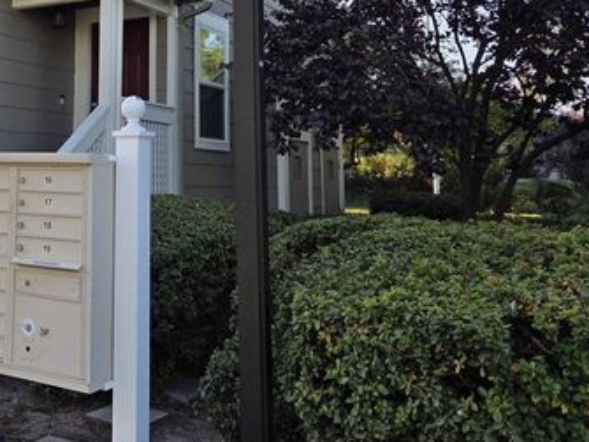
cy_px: 53
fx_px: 748
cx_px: 39
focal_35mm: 44
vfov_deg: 31.5
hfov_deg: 39.3
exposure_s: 1/2510
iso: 80
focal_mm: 5.4
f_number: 1.8
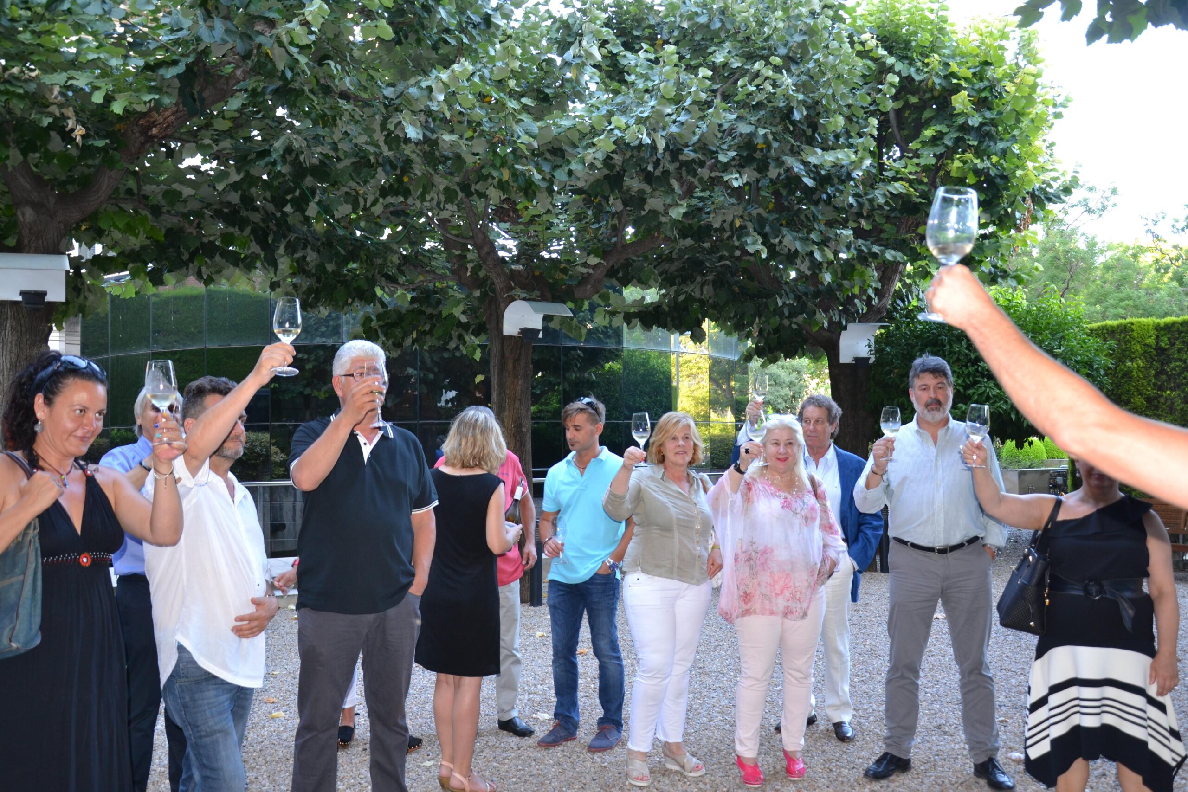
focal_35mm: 32
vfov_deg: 41.7
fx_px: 1039
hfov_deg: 59.5
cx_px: 594
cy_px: 396
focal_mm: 21
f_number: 3.8
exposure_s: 1/60
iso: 400
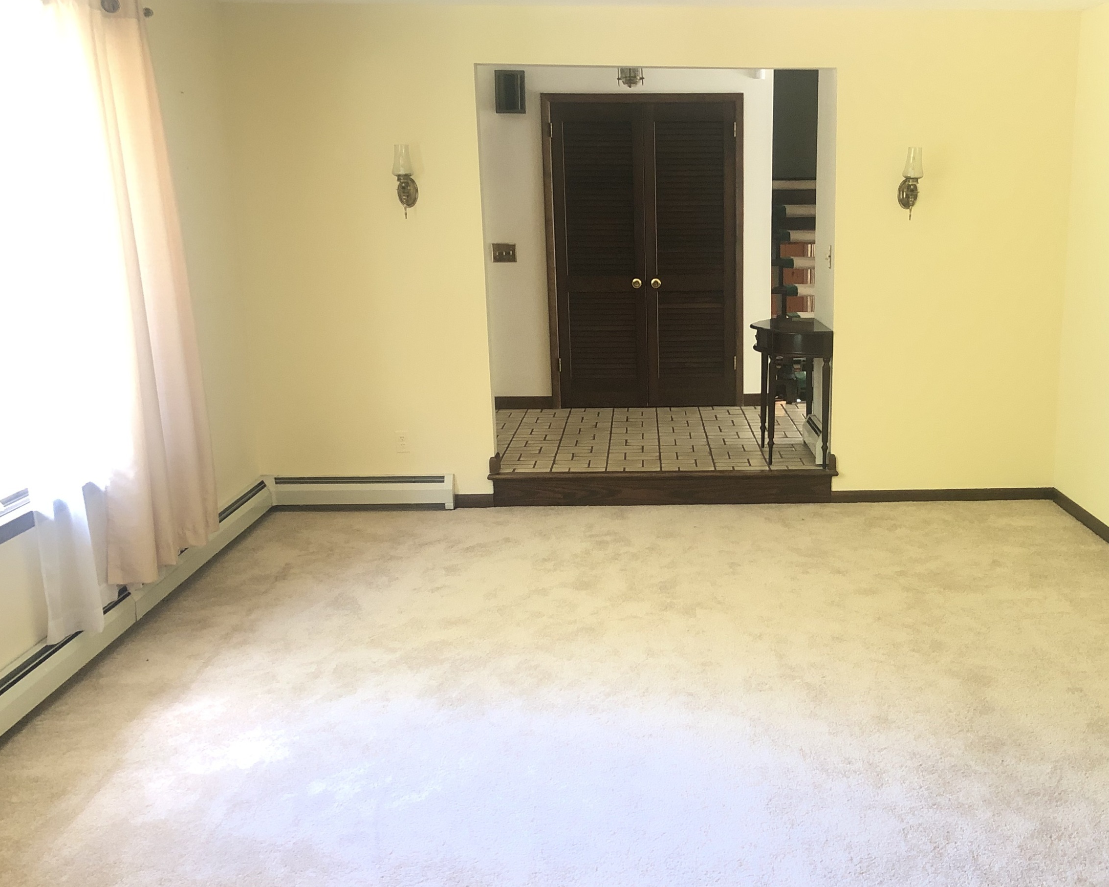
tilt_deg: -13.2
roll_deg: +1.2
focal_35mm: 37
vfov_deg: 40.1
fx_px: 1214
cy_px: 493
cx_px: 712
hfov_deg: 48.5
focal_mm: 4
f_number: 1.8
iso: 80
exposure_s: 1/15
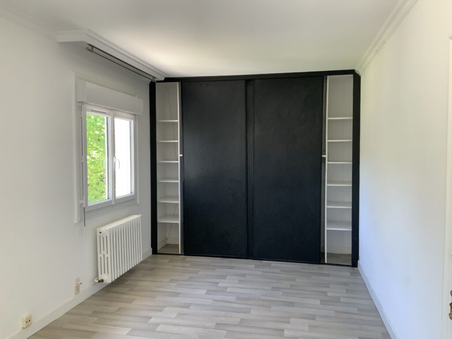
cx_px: 226
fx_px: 379
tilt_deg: -2.4
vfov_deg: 48.2
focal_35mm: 29
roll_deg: +0.8
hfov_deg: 61.7
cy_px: 170
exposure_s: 1/122
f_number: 1.8
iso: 64
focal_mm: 3
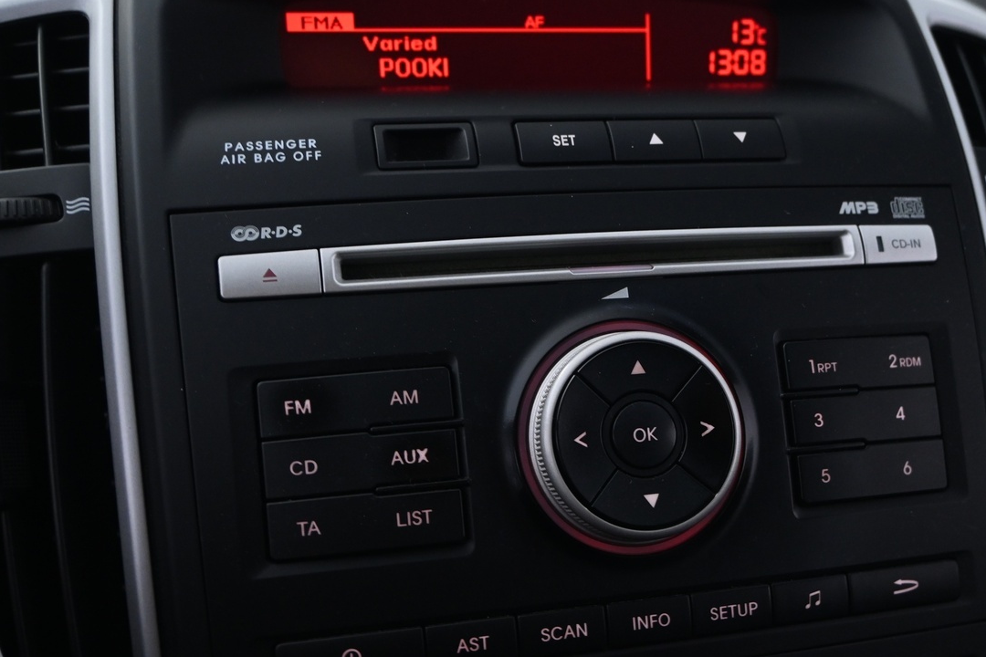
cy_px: 402
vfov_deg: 29.1
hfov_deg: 42.4
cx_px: 606
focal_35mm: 46
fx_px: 1263
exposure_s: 1/10
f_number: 3.8
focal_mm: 20.5
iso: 1000
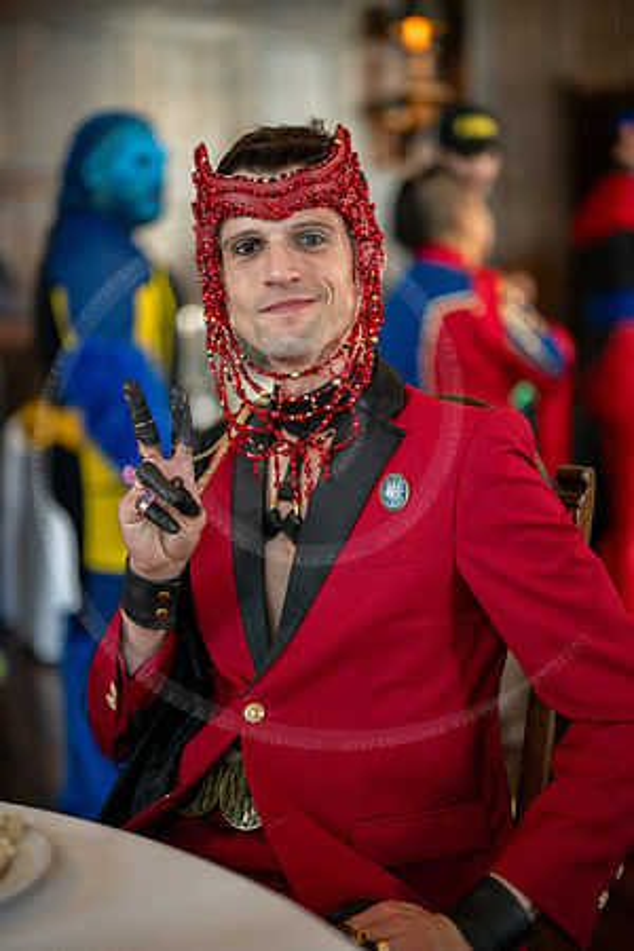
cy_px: 476
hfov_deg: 27.0
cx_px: 317
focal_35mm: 50
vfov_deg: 39.6
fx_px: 1321
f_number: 1.2
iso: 640
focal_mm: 50
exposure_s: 1/200
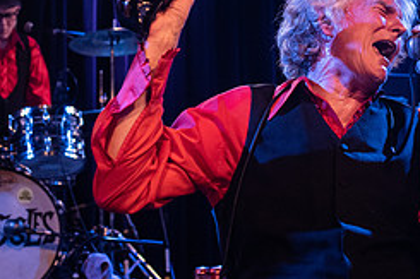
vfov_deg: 16.3
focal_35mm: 83
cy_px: 62
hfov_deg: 24.4
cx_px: 276
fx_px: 968
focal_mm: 35
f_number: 3.2
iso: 2000
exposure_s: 1/125
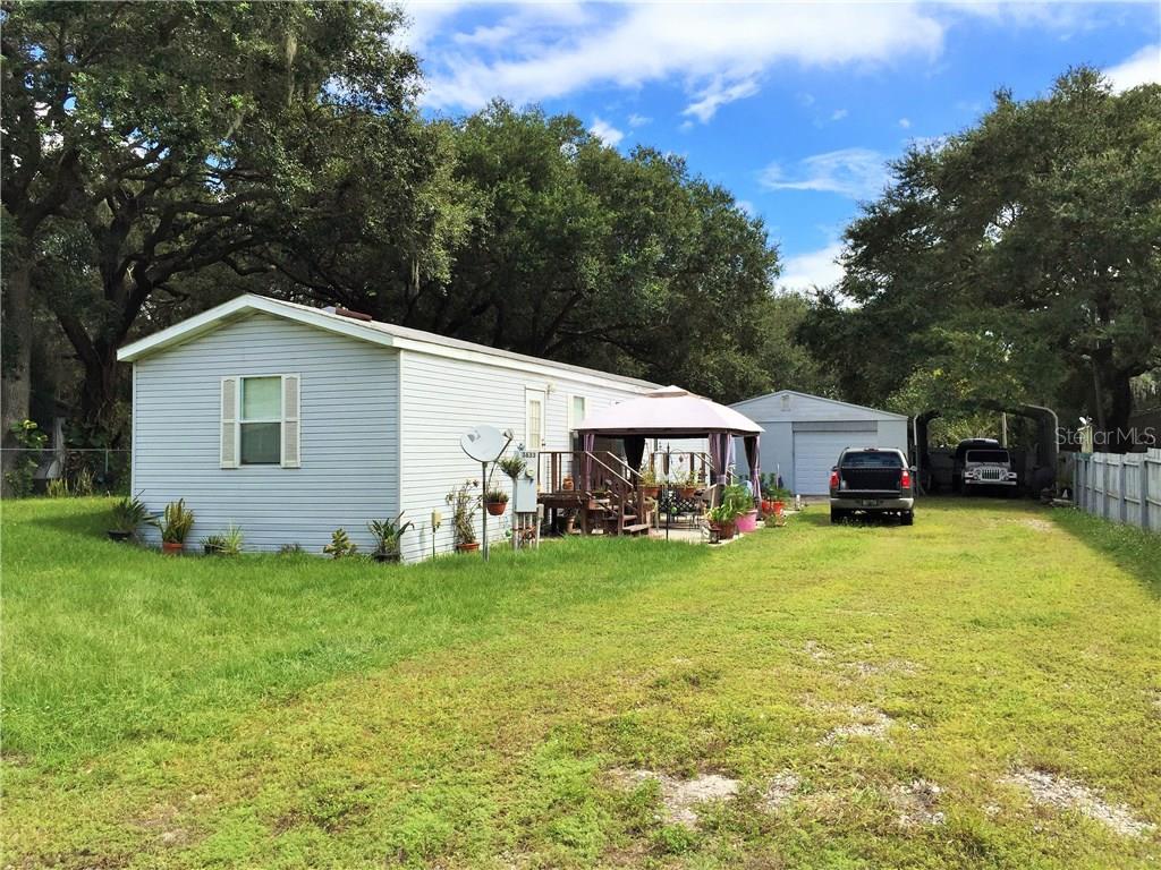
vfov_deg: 48.2
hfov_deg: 61.7
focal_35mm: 29
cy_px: 435
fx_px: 973
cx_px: 580
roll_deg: -0.8
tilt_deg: +2.0
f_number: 2.2
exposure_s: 1/1883
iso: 32
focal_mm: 4.15
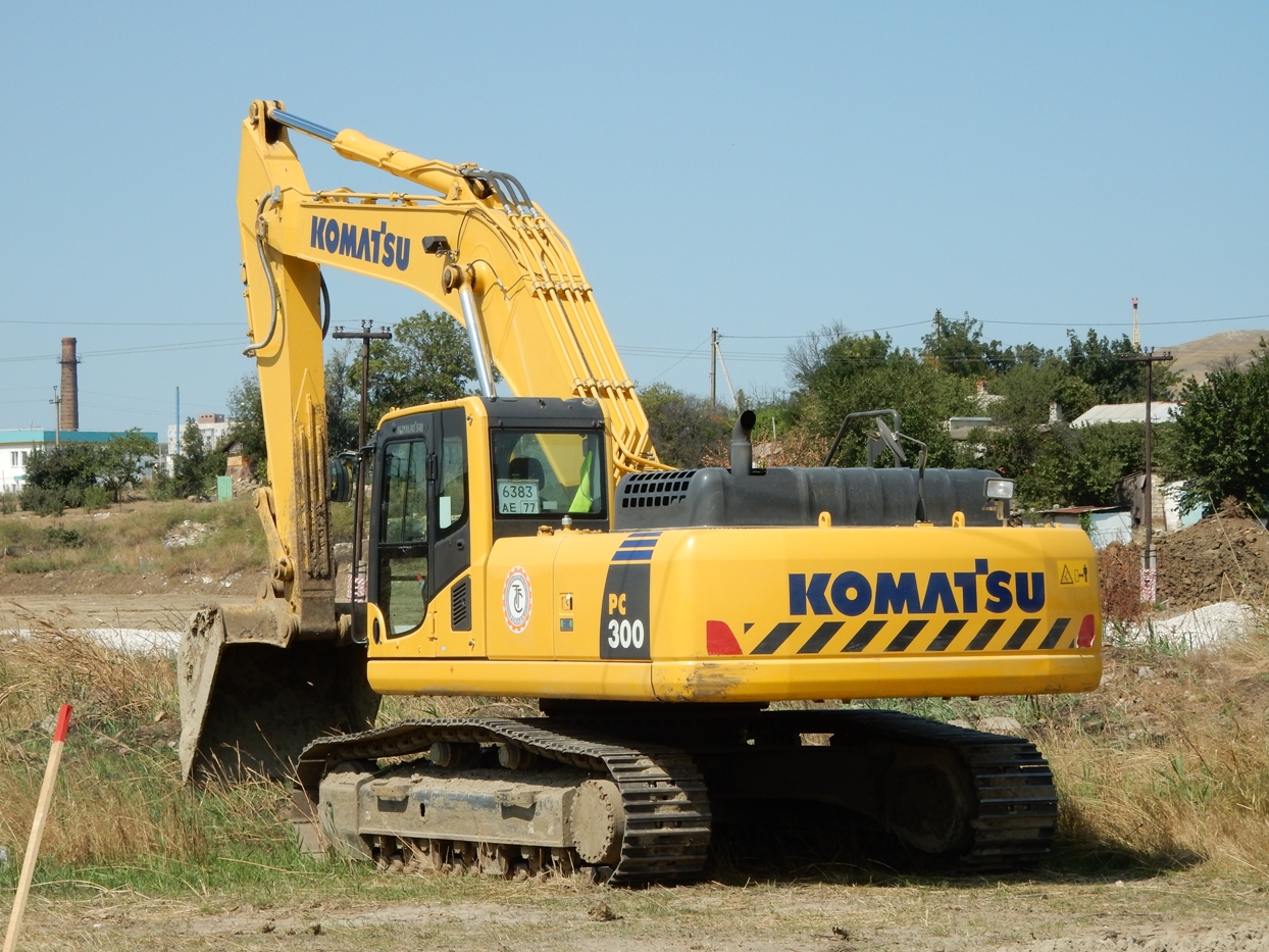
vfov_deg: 12.7
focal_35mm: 117
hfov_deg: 16.8
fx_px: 4289
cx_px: 634
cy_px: 476
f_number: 5.6
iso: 125
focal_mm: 20.9
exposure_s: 1/640
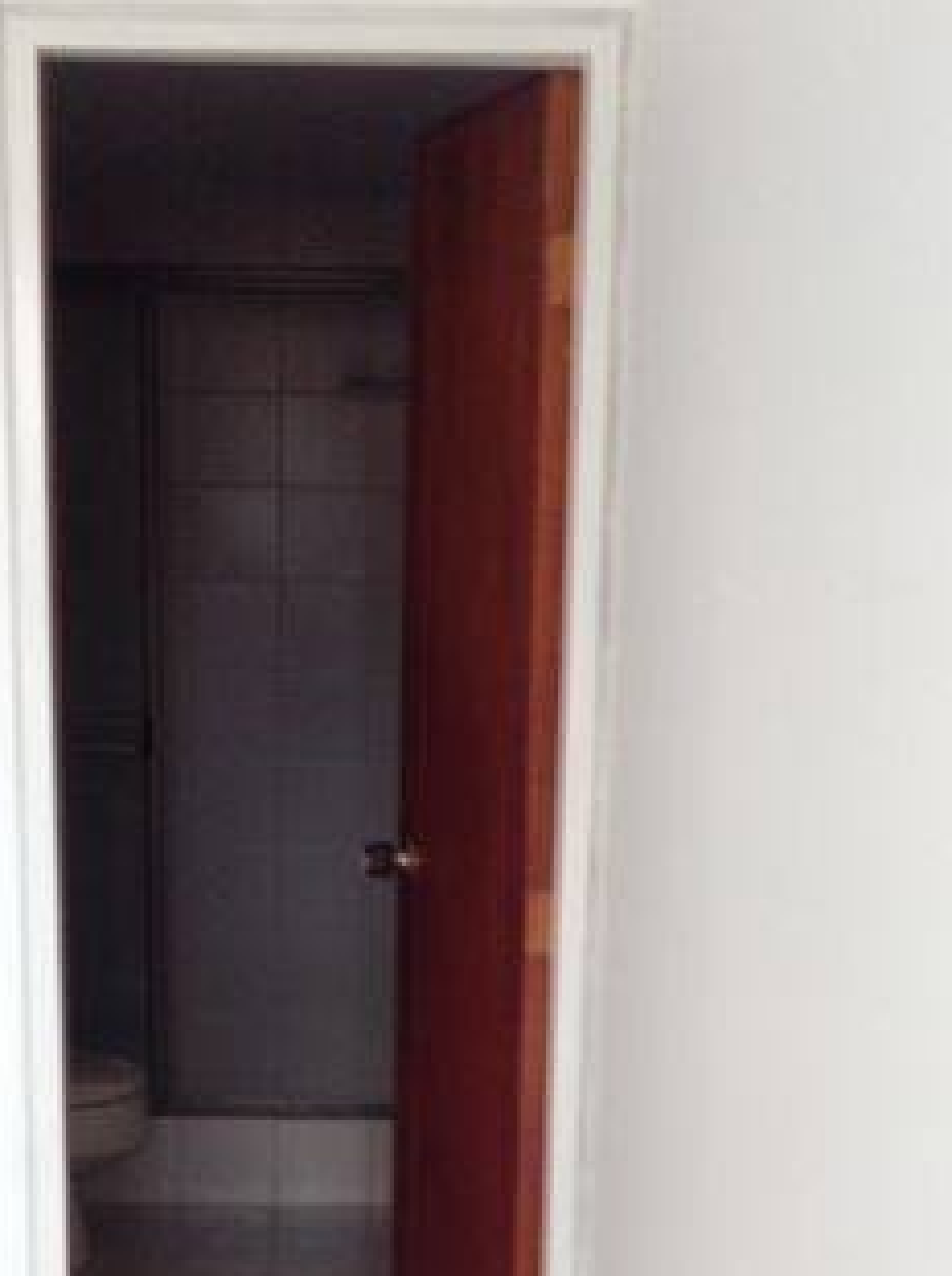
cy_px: 1155
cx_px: 341
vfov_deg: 26.5
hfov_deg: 20.6
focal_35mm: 71
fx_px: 2612
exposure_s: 1/40
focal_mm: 3.3
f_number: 2.4
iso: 32
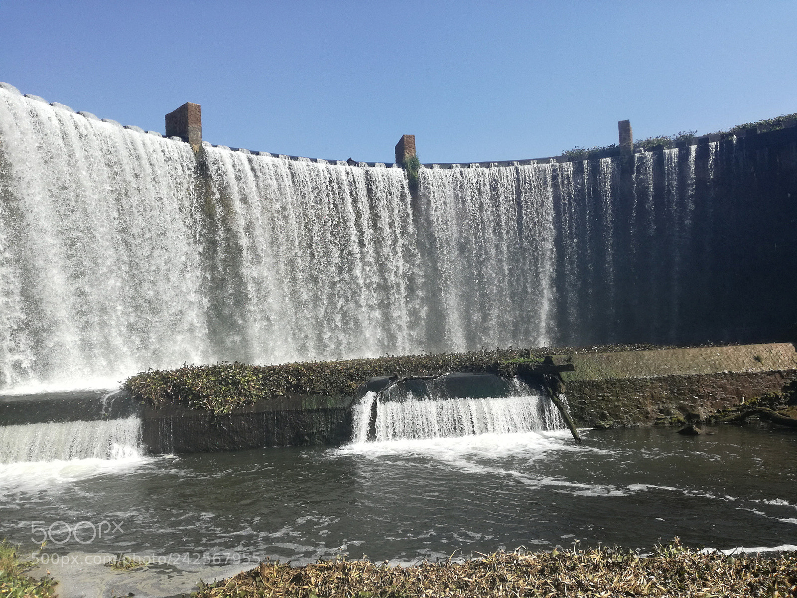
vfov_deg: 51.4
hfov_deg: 65.3
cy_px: 299
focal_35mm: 27
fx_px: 622
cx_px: 398
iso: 50
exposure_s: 1/932
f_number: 2
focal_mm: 3.79
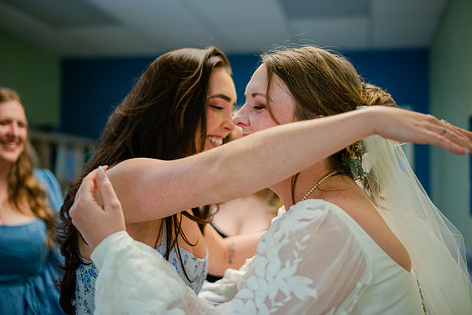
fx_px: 656
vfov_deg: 27.0
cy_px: 158
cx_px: 236
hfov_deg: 39.6
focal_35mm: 50
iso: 800
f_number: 1.8
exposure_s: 1/500
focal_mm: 50
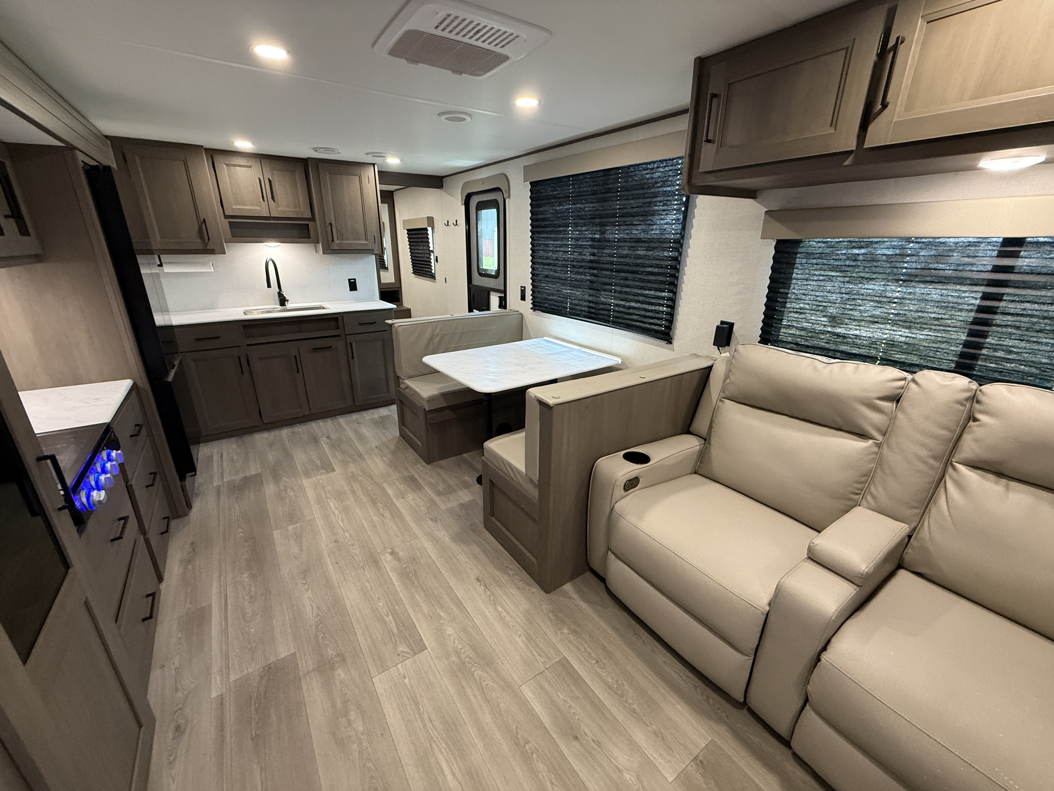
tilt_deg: -18.5
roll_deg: -0.2
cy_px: 396
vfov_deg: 85.7
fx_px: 426
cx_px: 527
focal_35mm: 14
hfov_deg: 102.1
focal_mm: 2.22
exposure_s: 1/60
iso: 400
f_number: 2.2
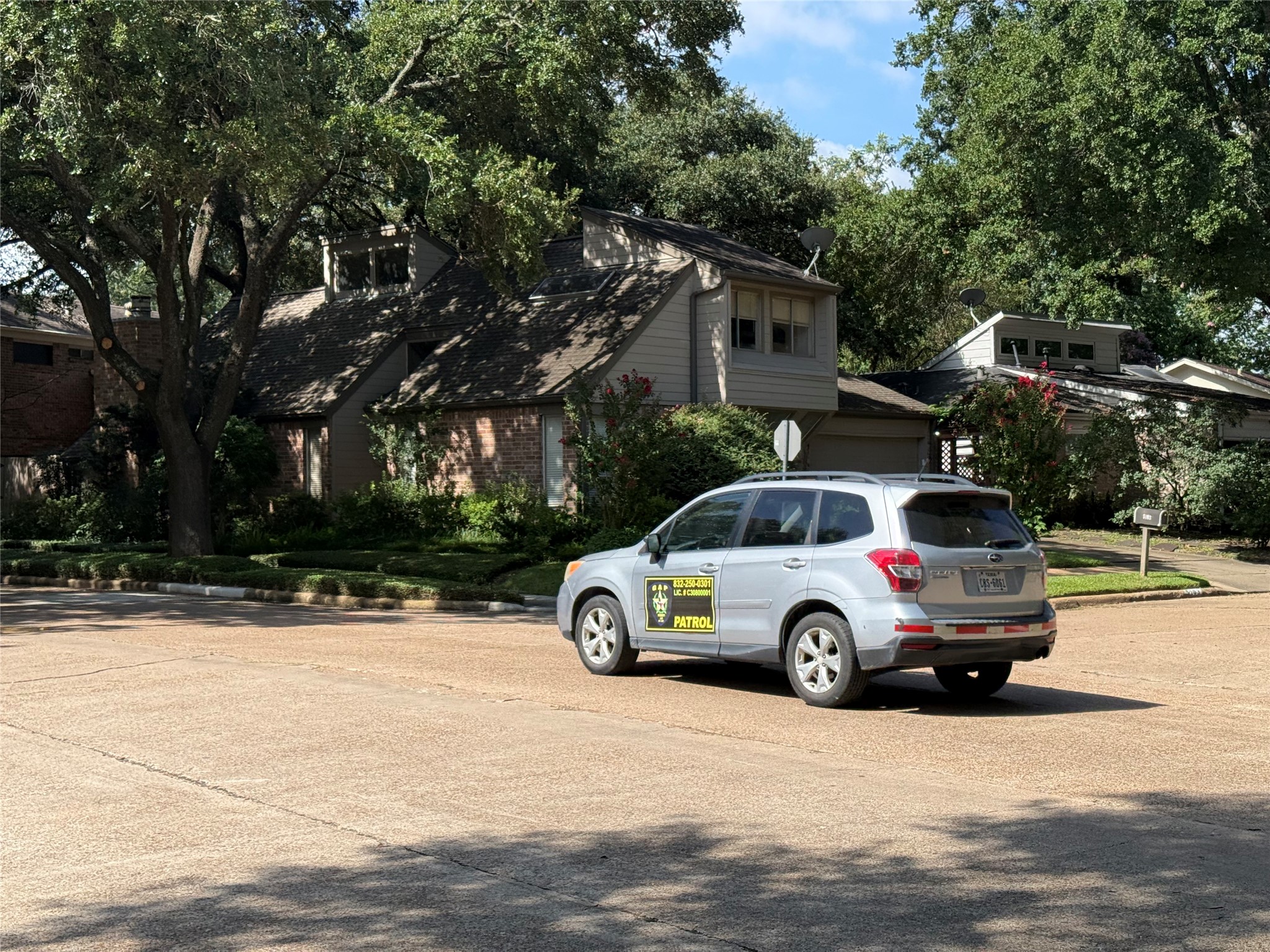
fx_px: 1761
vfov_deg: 30.3
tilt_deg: -0.5
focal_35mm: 48
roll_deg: -1.1
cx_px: 635
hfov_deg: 39.7
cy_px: 476
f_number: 1.78
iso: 80
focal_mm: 6.76
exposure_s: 1/2976
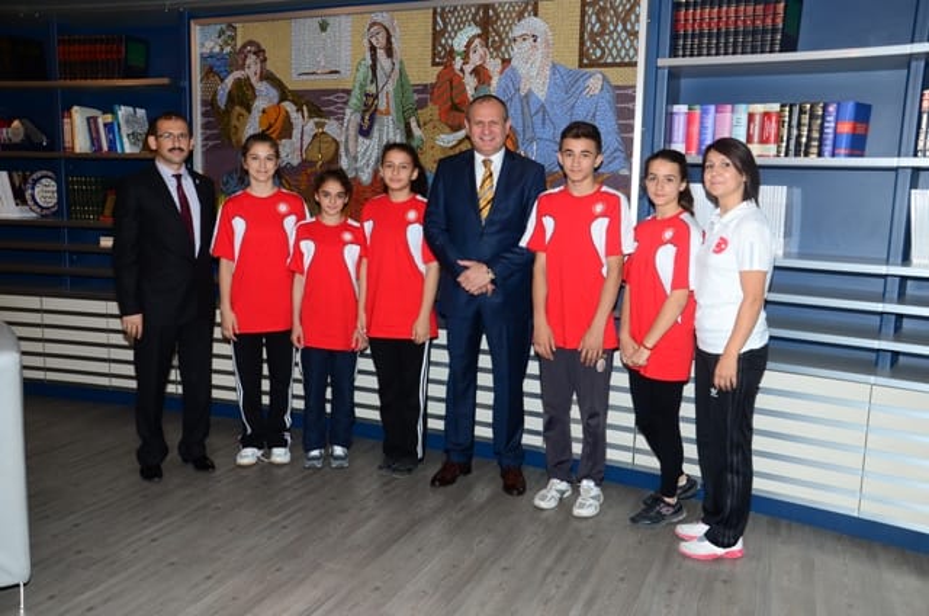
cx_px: 464
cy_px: 308
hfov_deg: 59.6
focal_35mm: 32
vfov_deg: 41.5
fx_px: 811
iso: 400
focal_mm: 21
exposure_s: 1/60
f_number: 5.6
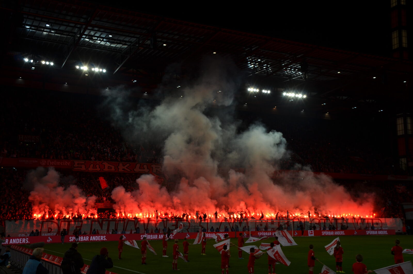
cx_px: 206
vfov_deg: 31.8
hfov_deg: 46.5
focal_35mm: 42
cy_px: 137
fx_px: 481
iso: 200
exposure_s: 1/200
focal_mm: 28
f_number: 7.1
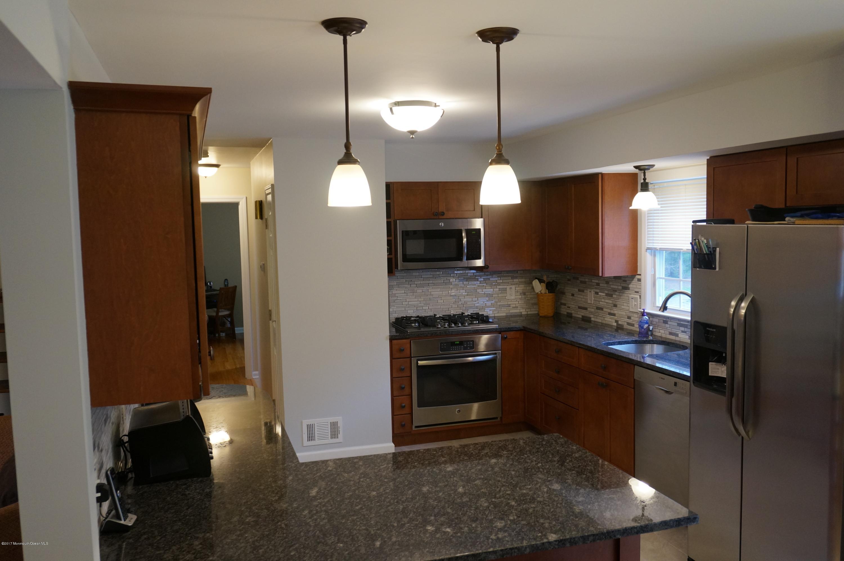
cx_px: 422
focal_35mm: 32
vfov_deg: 41.6
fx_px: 738
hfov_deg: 59.5
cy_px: 280
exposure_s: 1/60
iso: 640
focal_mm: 21
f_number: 4
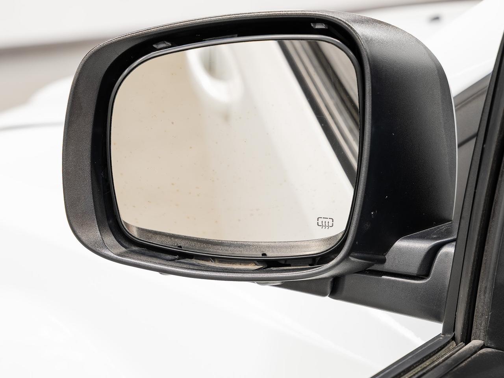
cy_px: 210
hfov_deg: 23.9
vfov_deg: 18.0
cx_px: 268
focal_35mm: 82
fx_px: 1190
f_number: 5.6
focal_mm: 62.7
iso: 100
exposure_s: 1/3
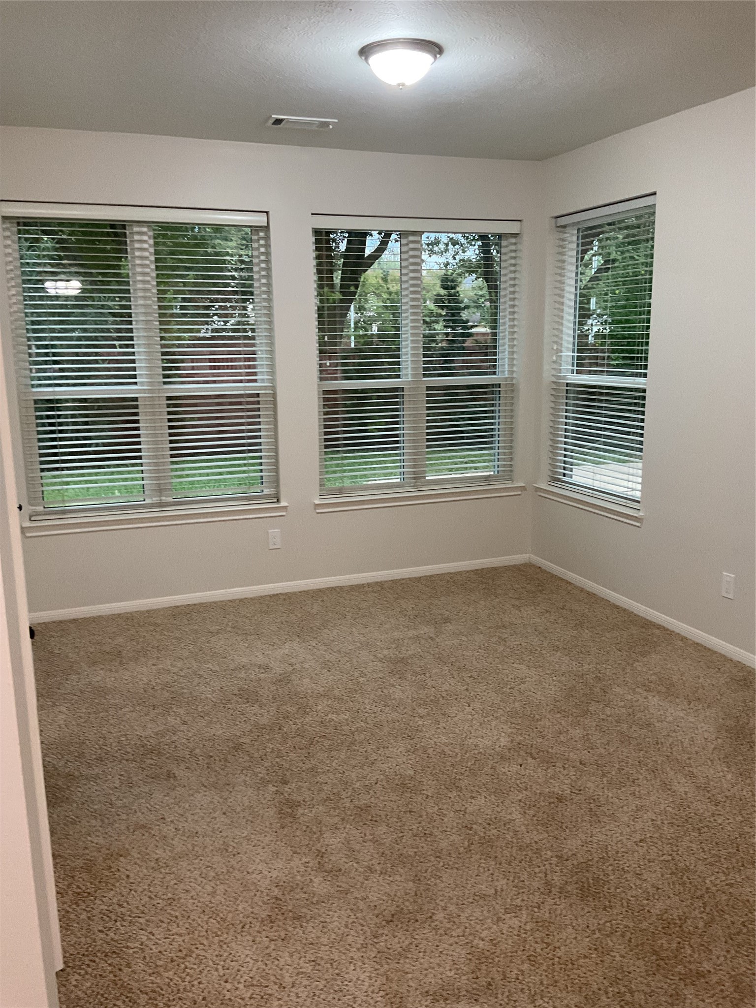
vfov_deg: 61.7
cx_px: 378
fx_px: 844
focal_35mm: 29
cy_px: 504
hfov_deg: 48.2
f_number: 1.8
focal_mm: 3
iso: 160
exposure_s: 1/60
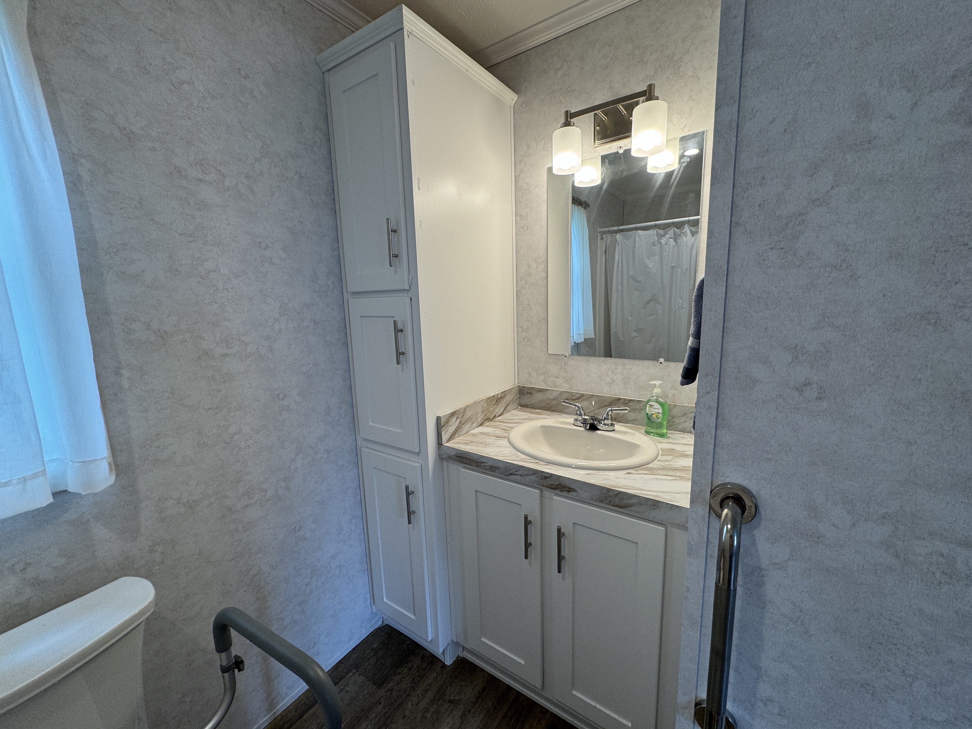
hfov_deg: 102.1
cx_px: 486
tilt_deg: -9.9
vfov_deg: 85.7
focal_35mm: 14
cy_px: 364
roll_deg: +1.3
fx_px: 393
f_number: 2.2
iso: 80
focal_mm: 2.22
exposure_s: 1/120
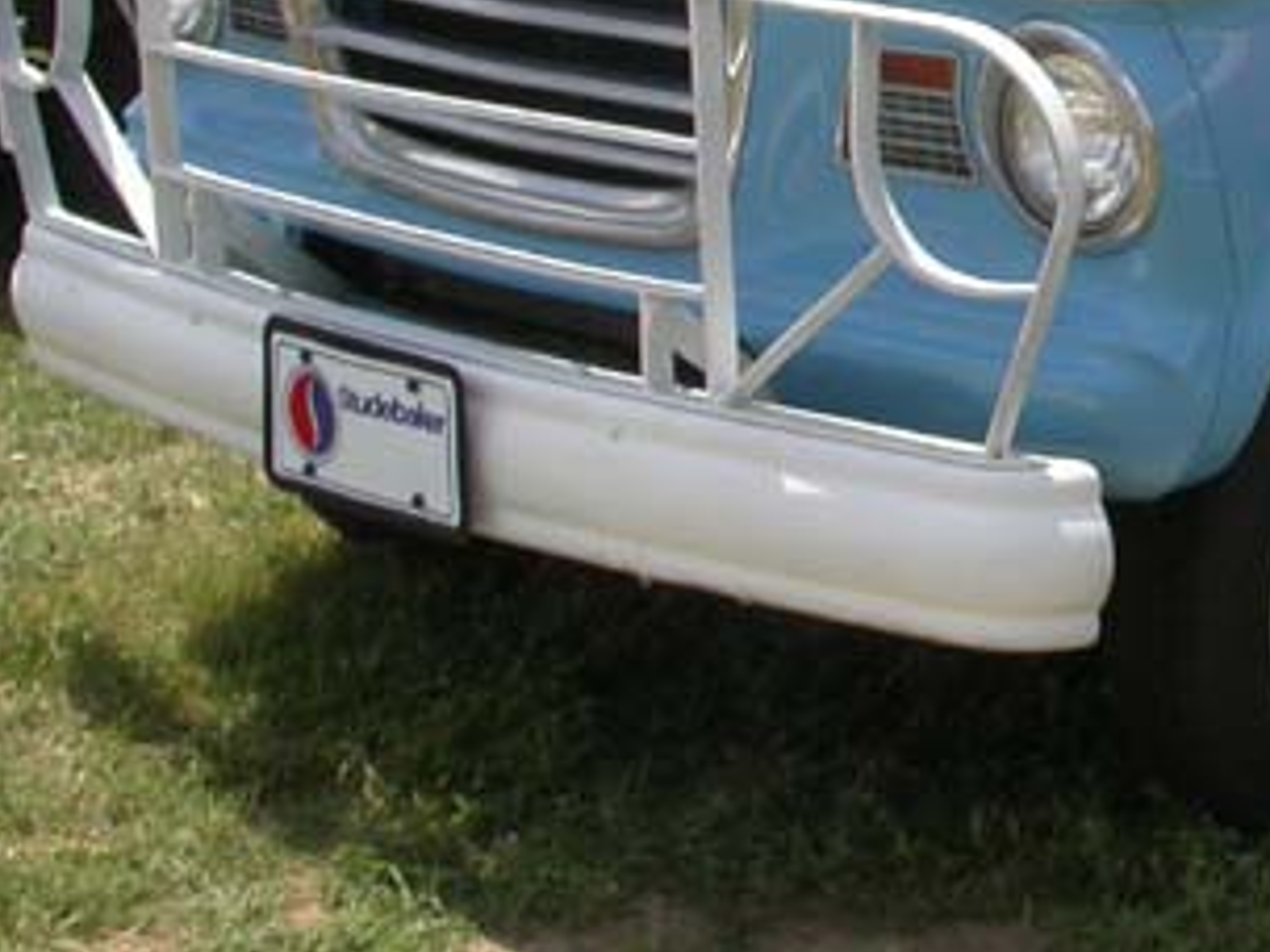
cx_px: 1387
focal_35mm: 100
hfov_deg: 18.9
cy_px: 42
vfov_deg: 14.6
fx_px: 3669
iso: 100
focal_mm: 7.85
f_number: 7.5
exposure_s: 1/318
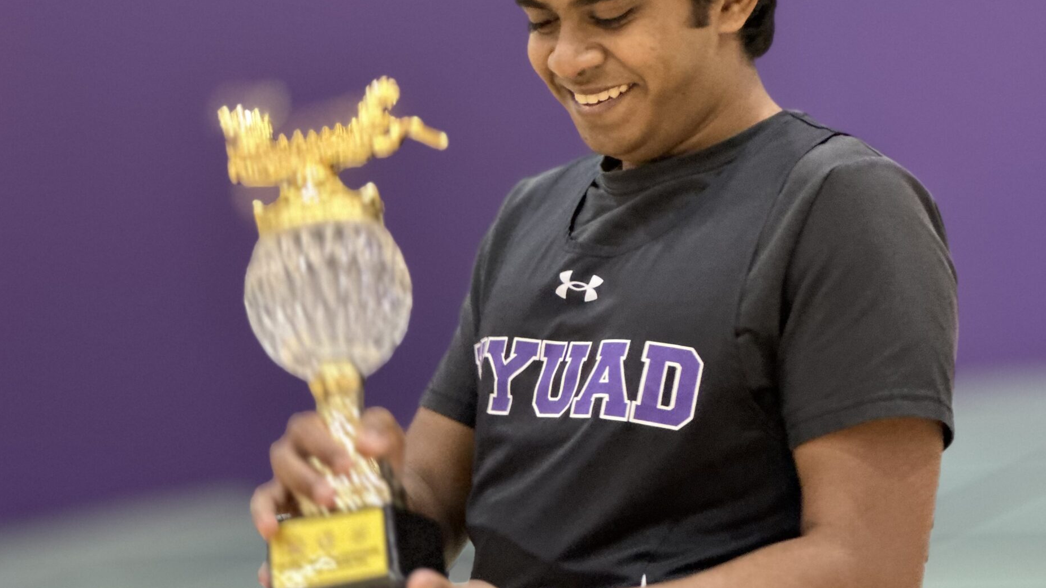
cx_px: 505
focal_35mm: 116
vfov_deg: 10.4
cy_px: 233
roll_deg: -0.6
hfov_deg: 18.5
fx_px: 3217
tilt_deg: +8.9
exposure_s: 1/14
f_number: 2.8
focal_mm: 9
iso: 500
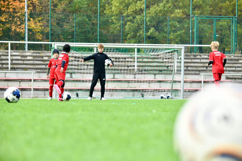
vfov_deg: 10.2
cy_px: 80
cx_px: 121
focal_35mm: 135
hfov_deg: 15.2
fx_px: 907
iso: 1000
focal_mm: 135
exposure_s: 1/1600
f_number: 5
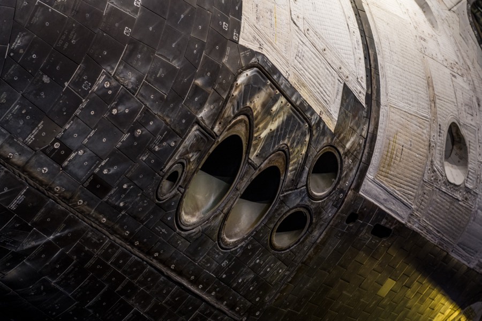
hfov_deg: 28.8
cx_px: 241
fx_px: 937
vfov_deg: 19.5
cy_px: 160
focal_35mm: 70
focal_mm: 70
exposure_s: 1/20
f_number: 5
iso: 800
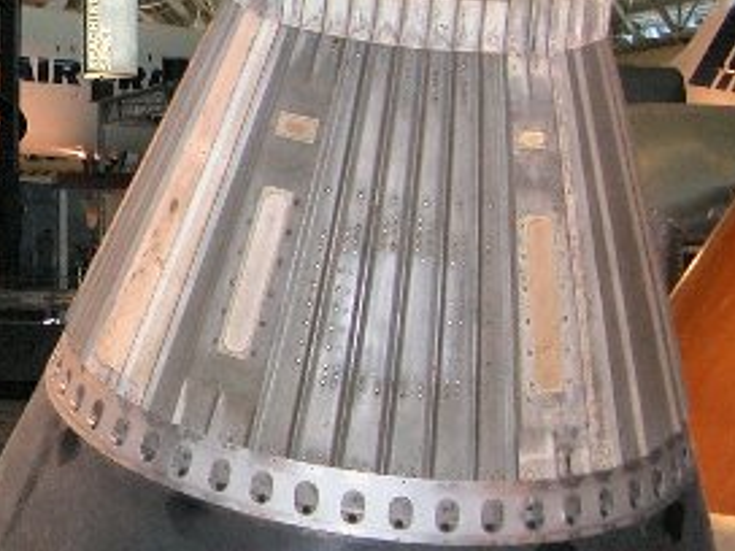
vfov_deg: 14.3
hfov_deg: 17.5
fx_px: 2187
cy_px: 154
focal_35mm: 103
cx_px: -313
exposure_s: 1/60
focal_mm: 9
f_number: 2.8
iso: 200
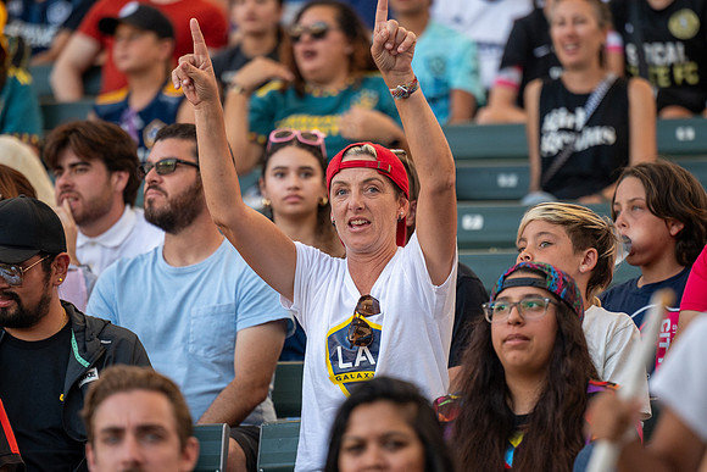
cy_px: 236
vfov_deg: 4.6
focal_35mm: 300
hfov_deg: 6.9
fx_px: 5893
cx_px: 354
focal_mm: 200
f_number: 2.8
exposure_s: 1/2000
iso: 1000
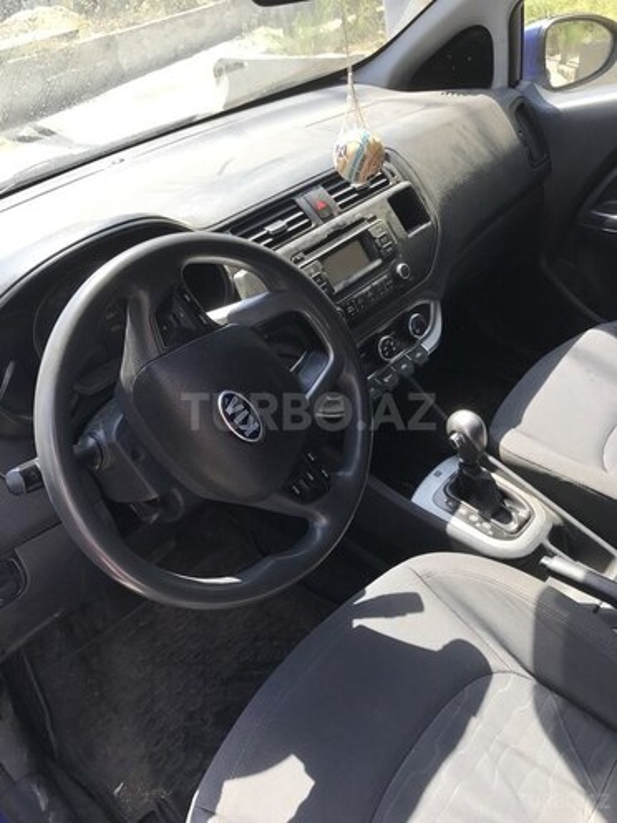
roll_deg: +12.4
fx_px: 665
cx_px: 308
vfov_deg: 63.4
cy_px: 412
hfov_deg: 49.7
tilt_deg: -35.7
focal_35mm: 28
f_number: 1.8
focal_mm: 3.99
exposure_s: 1/407
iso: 20
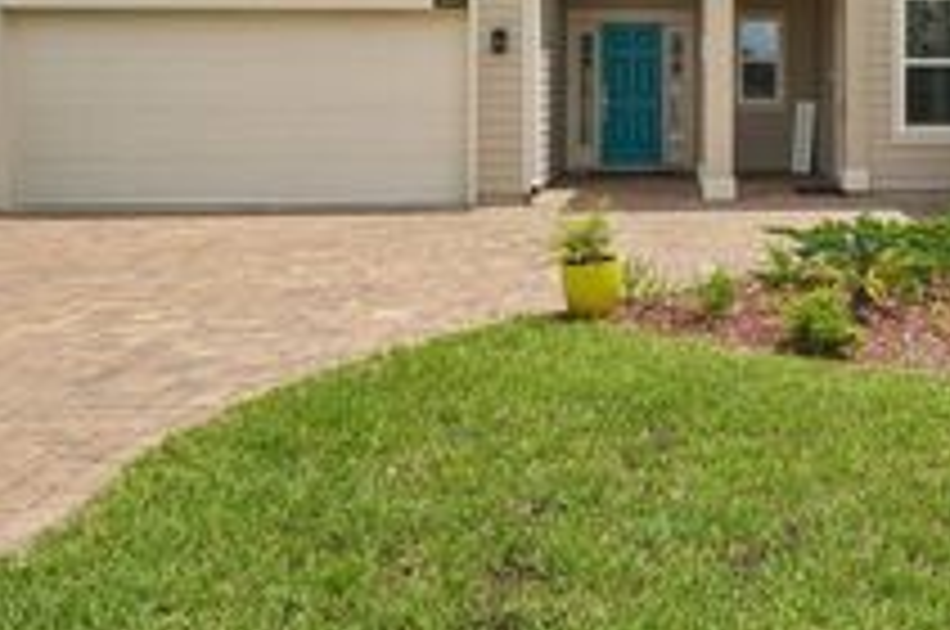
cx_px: 756
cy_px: 97
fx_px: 1039
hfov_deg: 46.6
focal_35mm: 39
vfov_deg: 32.5
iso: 320
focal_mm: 16.6
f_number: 11
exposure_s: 1/400
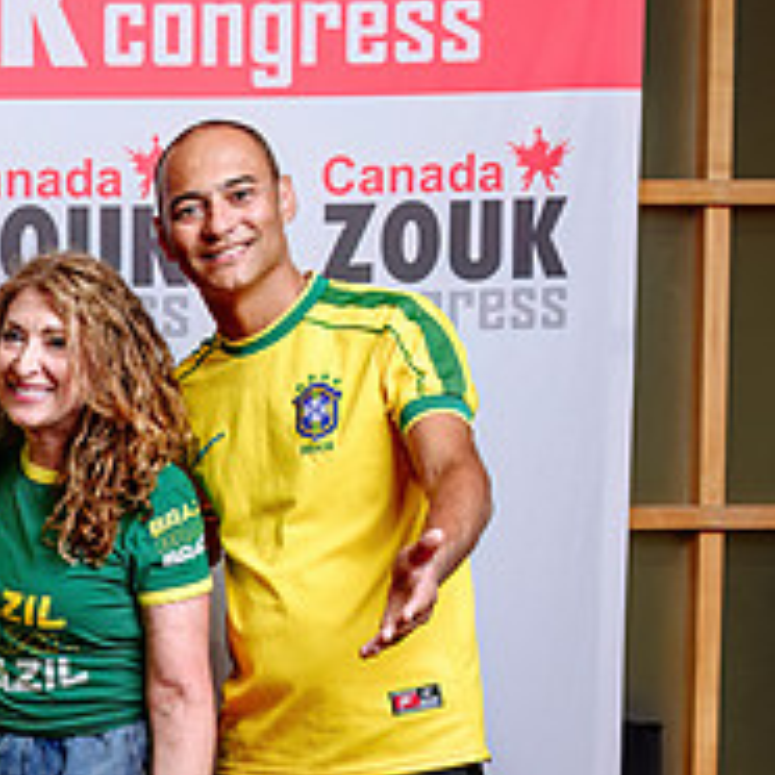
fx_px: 2229
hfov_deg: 18.3
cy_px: 787
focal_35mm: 88
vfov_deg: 19.1
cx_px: -241
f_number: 2.8
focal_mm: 31
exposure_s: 1/160
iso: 200
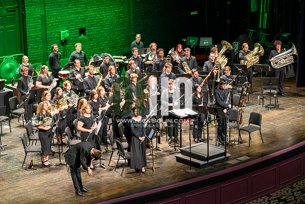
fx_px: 847
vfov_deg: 13.7
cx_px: 152
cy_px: 102
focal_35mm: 100
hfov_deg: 20.4
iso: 6400
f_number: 2.8
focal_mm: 100
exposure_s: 1/640
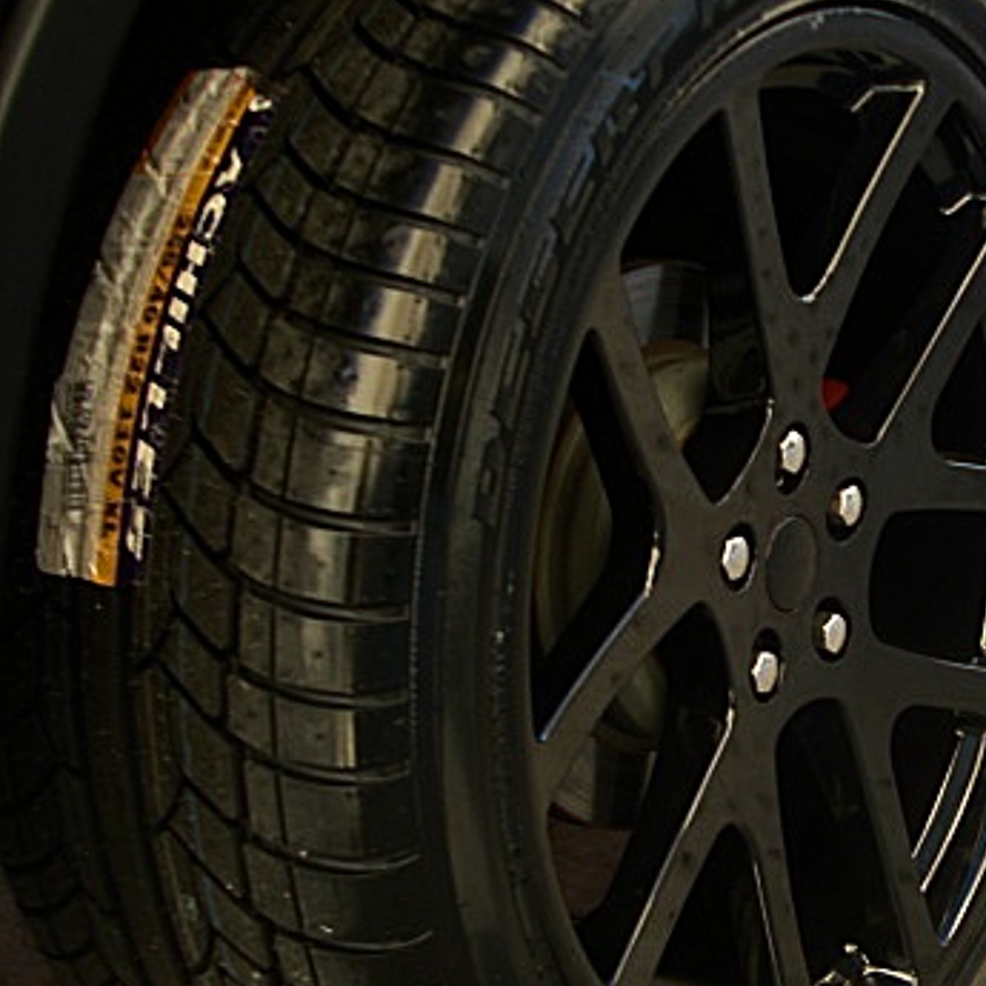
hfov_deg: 27.9
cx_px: 912
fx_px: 1901
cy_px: 532
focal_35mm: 59
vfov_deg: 29.1
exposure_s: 1/100
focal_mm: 6.3
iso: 100
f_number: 2.8
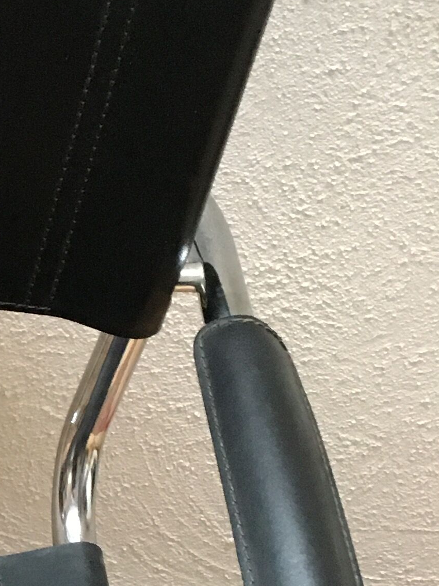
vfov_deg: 18.7
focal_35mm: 103
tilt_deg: -55.8
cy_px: 562
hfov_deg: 13.1
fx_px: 1742
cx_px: -323
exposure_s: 1/25
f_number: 2.2
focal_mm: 4.15
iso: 200
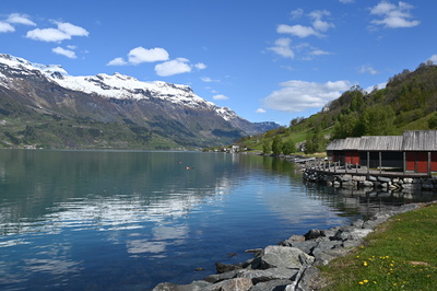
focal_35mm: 32
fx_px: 382
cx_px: 218
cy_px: 146
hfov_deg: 59.5
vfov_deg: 41.6
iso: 100
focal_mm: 31.5
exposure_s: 1/500
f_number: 8
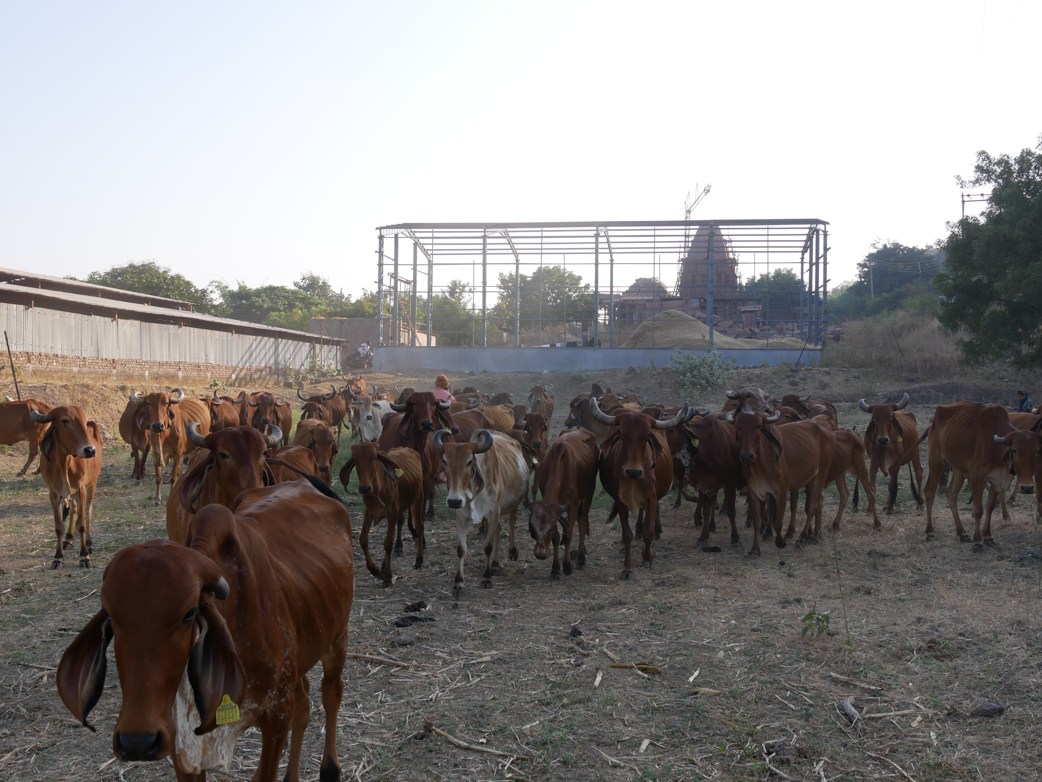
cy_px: 391
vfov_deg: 34.4
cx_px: 521
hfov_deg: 44.8
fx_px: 1265
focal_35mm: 42
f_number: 6.3
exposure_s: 1/320
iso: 200
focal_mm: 21
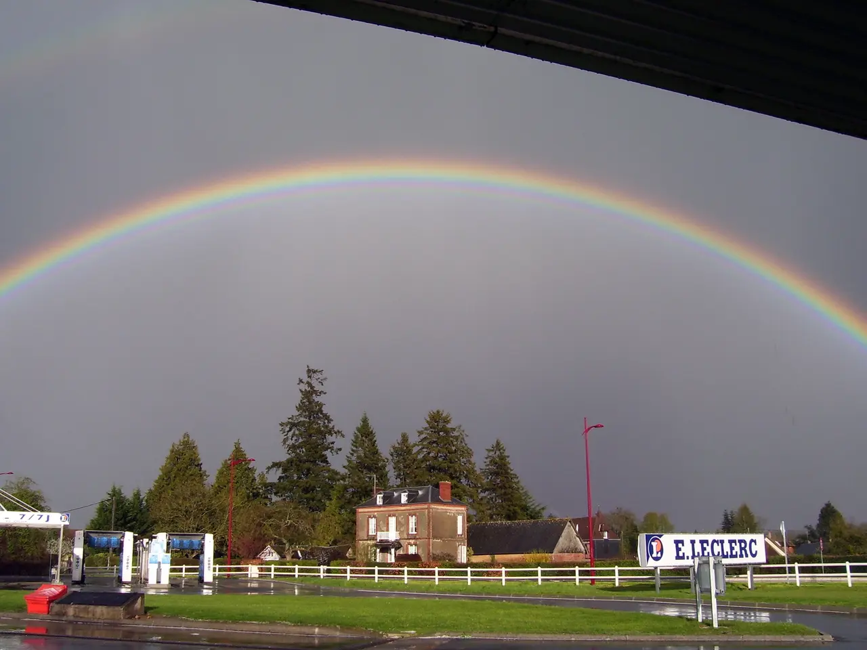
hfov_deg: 54.0
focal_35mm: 34
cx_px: 434
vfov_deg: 41.8
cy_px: 325
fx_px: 852
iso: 80
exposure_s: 1/500
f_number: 4.8
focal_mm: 5.6
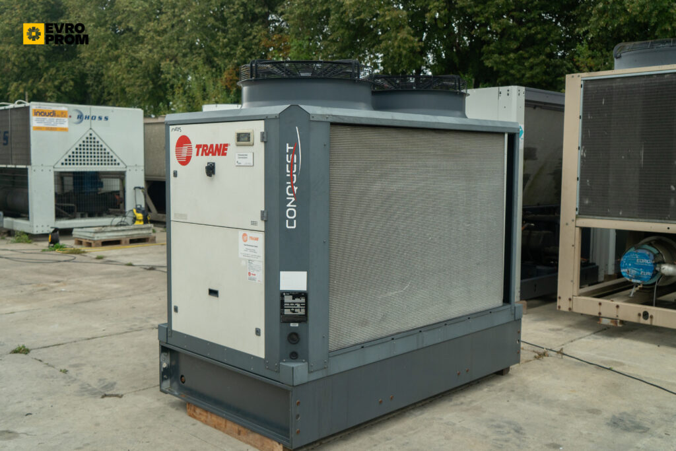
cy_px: 226
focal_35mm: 35
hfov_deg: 54.4
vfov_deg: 37.9
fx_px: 657
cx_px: 338
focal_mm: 35
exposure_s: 1/320
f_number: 4.5
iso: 500
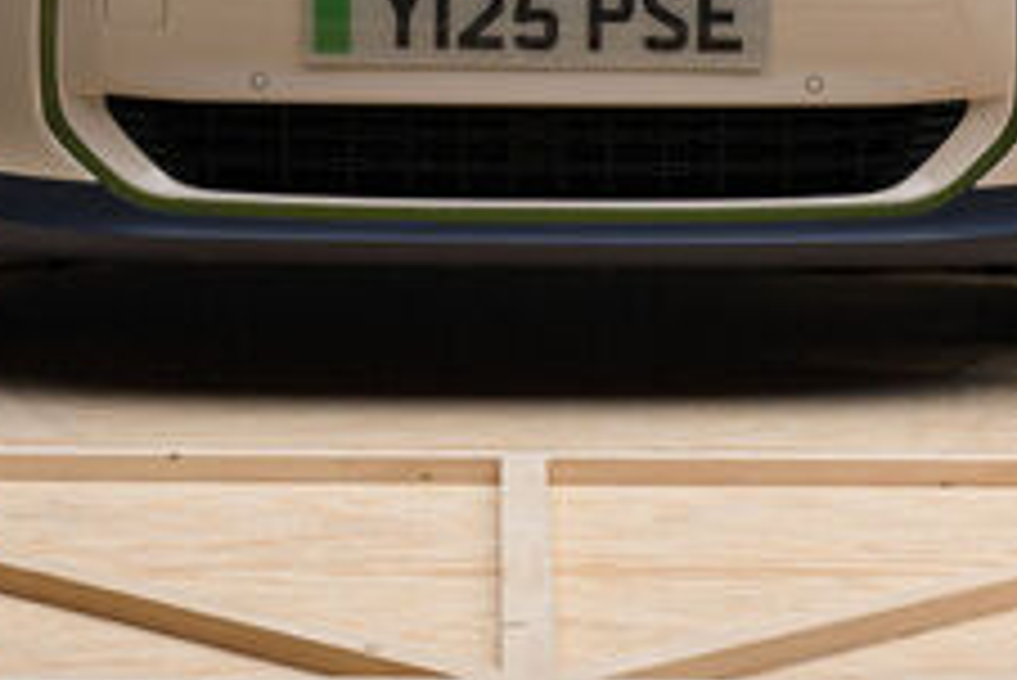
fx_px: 5993
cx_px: 544
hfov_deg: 9.7
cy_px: -180
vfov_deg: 6.4
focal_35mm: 212
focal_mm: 50
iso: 100
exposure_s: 1/10
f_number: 5
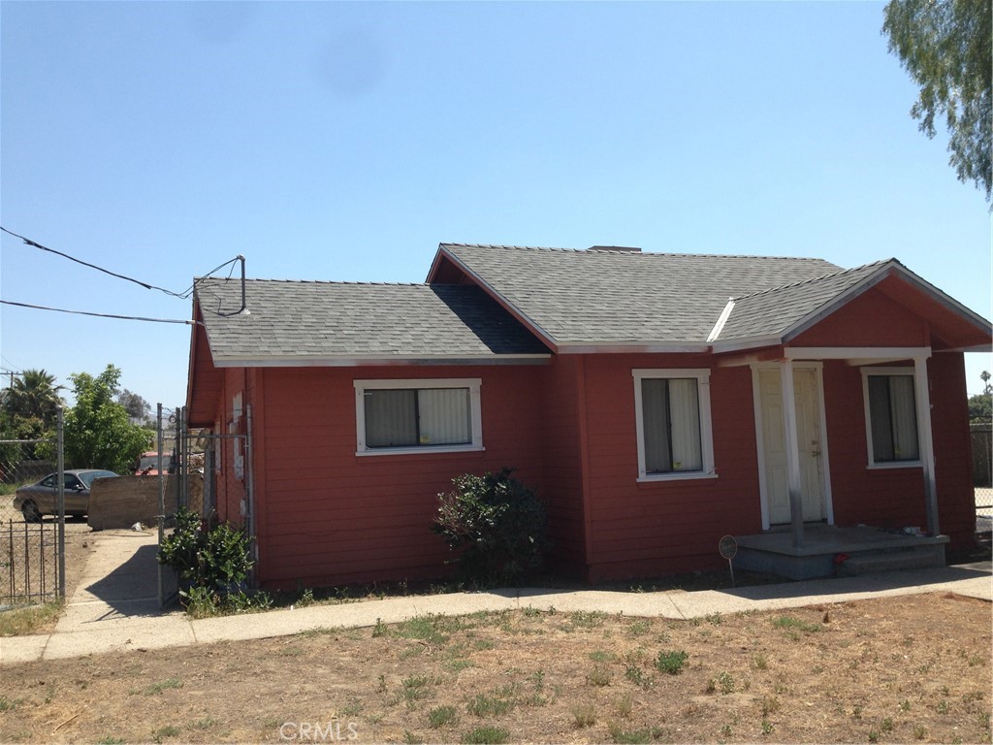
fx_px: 947
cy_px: 372
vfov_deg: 42.9
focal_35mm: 33
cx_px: 496
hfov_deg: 55.4
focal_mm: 4.12
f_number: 2.4
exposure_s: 1/1153
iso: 50
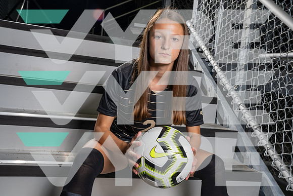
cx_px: 146
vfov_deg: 32.6
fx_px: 334
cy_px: 98
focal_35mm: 41
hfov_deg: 47.4
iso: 320
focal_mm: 41
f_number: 9
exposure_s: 1/250
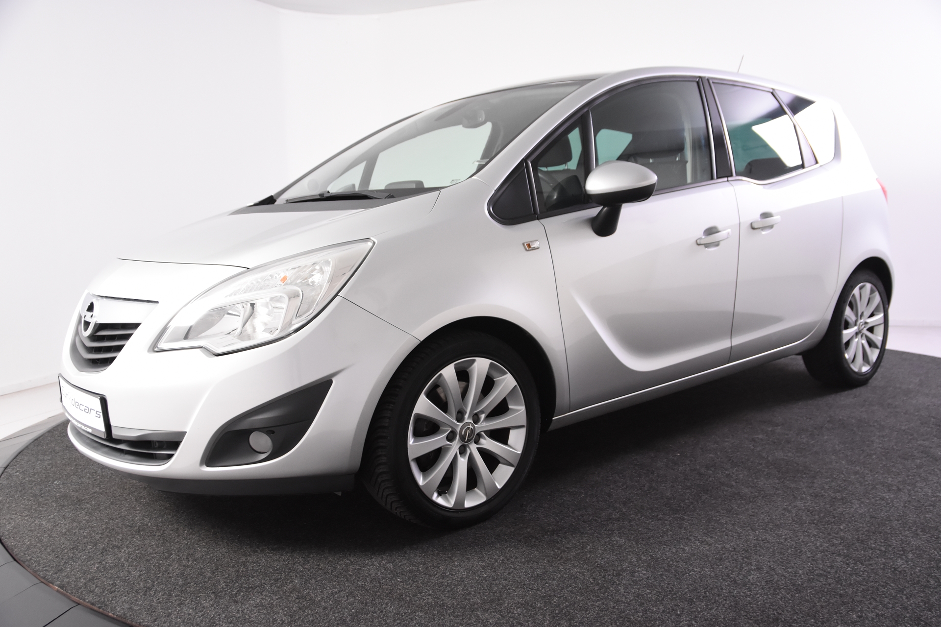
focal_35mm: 33
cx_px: 470
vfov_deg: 40.0
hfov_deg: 57.2
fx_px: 863
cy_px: 314
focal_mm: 22
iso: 1600
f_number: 4
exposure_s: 1/60
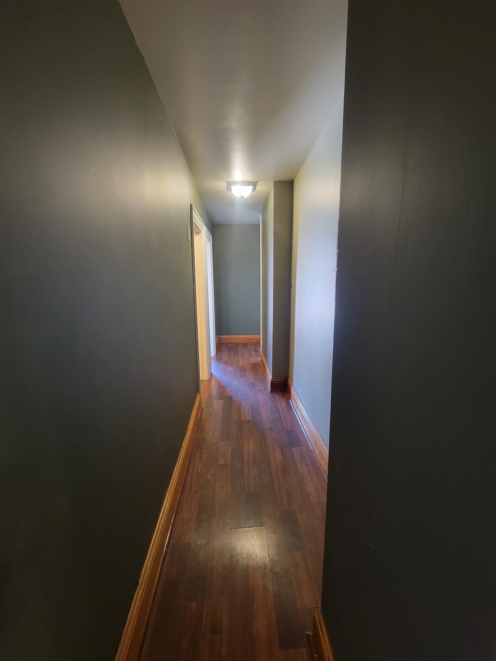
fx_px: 248
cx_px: 248
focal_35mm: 13
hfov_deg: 89.9
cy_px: 330
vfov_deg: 106.2
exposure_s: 1/30
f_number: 2.2
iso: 320
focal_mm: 2.2
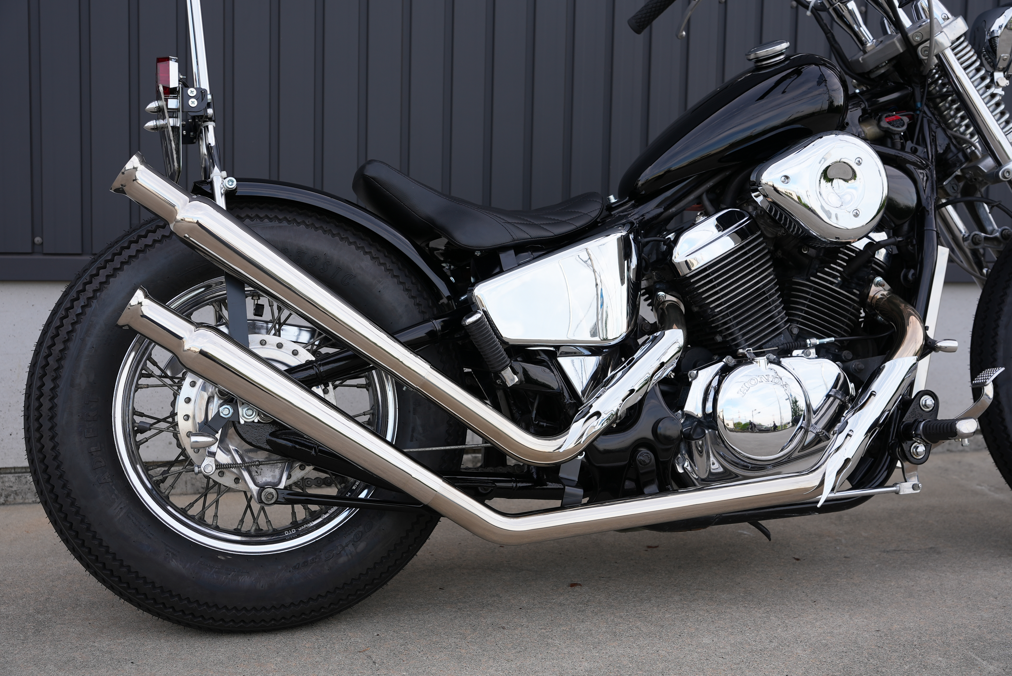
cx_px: 506
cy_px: 338
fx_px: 1263
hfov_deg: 43.7
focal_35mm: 45
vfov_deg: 30.0
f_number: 6.3
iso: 100
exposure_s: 1/50
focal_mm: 44.9
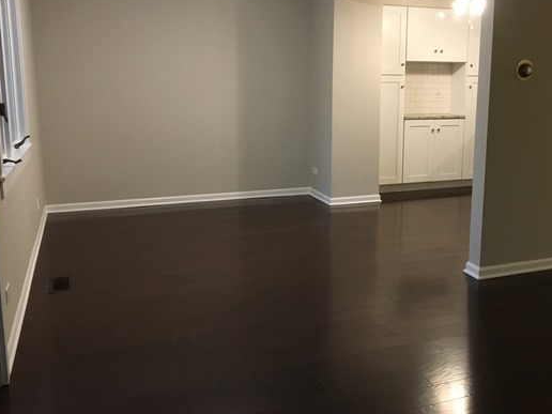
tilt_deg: -8.6
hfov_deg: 51.0
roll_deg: -0.8
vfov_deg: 39.6
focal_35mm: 36
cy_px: 174
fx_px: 574
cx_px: 333
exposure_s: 1/30
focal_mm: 4.15
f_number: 2.2
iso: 200
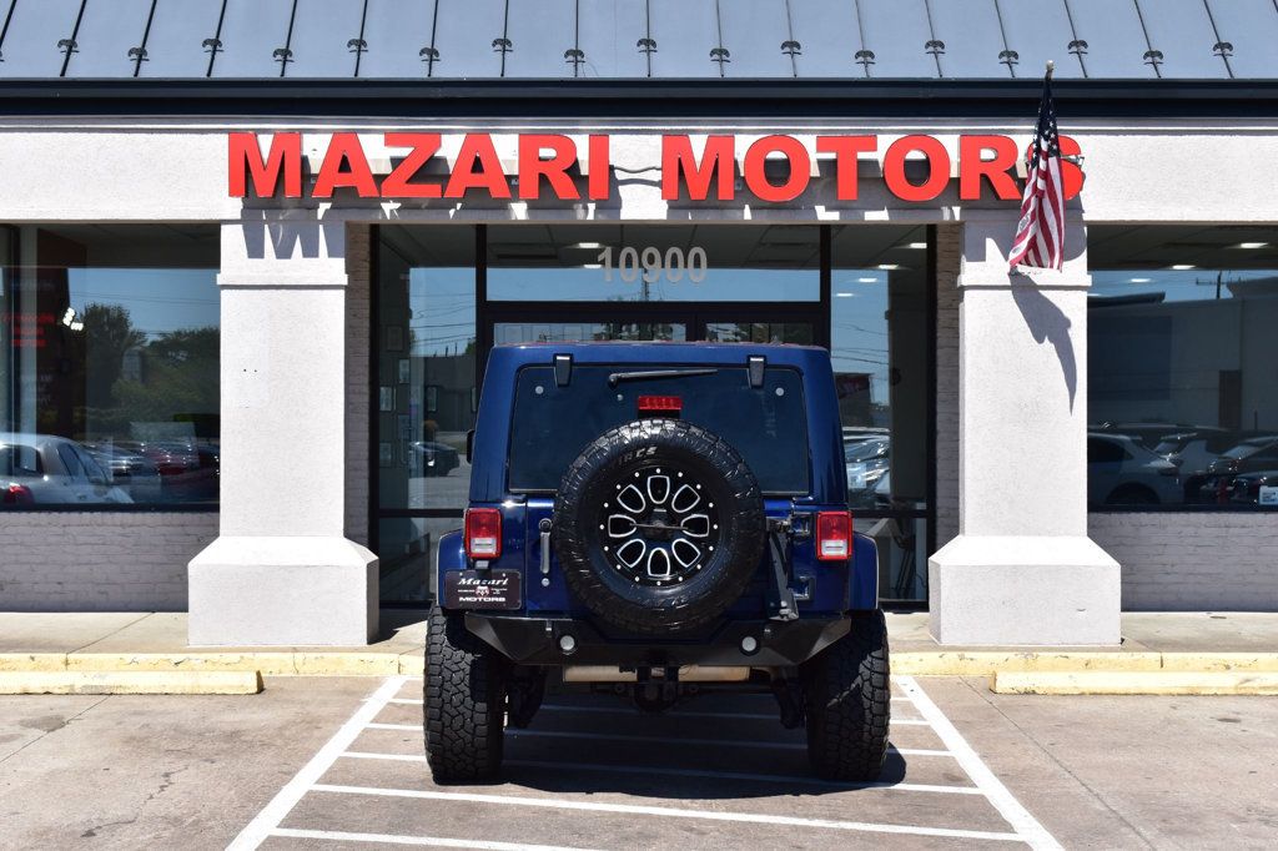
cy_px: 426
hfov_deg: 33.4
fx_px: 2129
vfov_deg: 22.6
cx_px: 639
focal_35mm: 60
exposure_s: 1/500
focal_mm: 40
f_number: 11
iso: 400
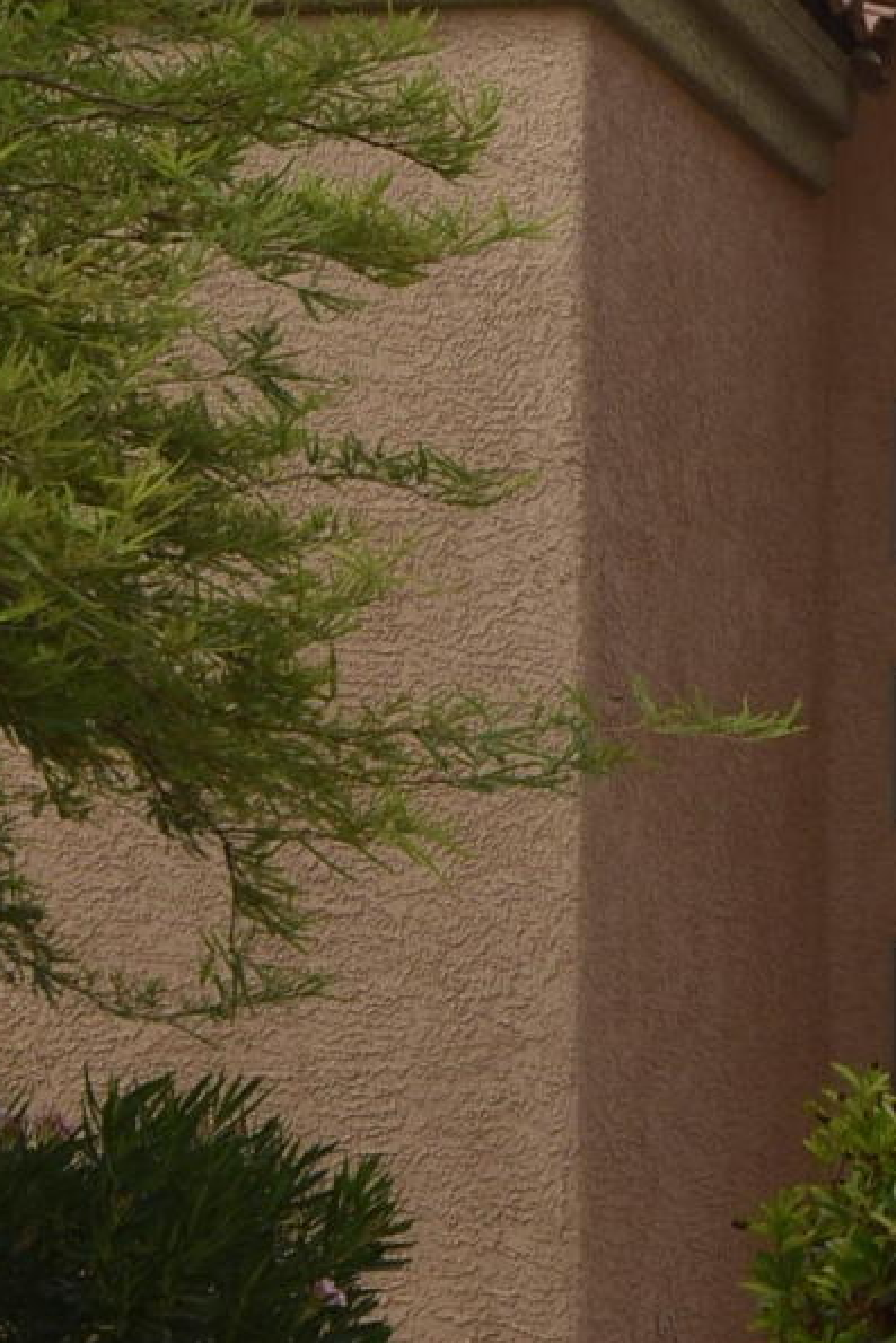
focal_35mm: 121
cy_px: 702
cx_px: 1156
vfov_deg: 16.9
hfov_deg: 11.1
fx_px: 4514
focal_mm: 24
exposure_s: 1/200
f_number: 9
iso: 100
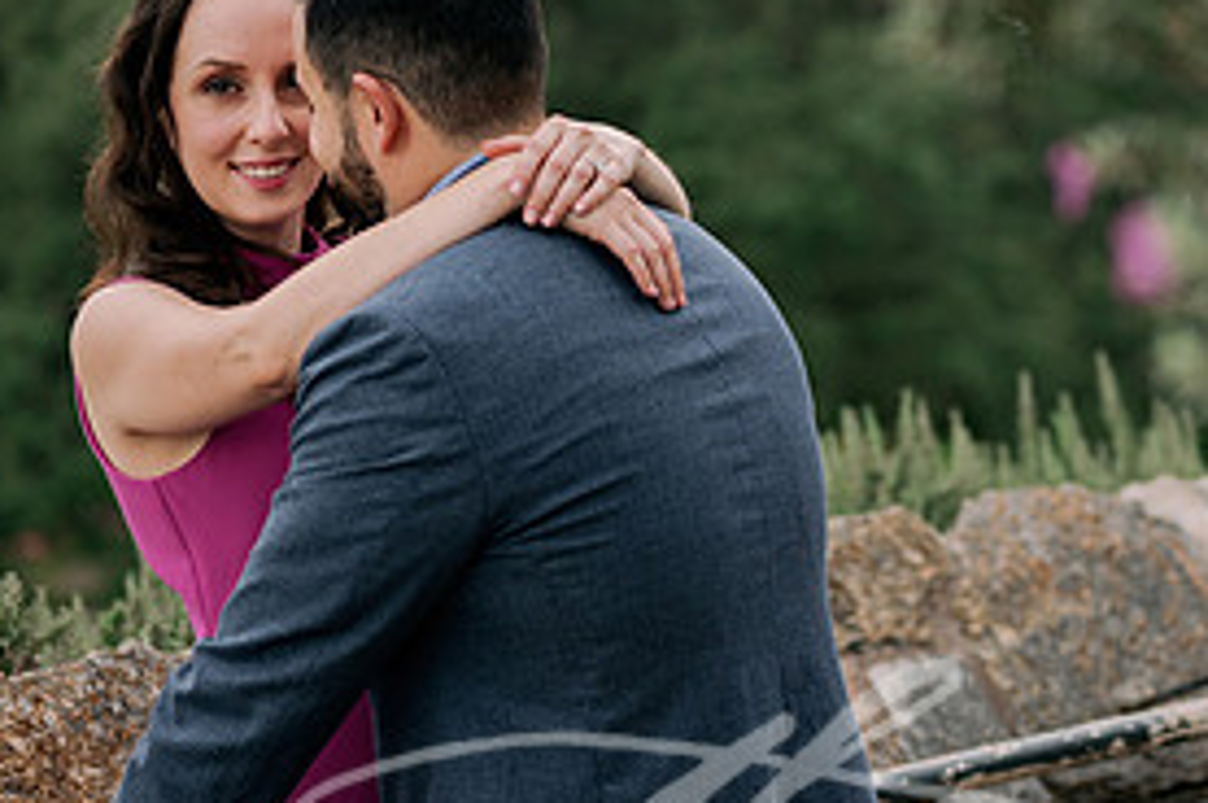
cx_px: 711
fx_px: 3955
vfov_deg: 11.6
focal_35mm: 118
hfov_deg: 17.4
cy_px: 308
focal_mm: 50
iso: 80
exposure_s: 1/400
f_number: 2
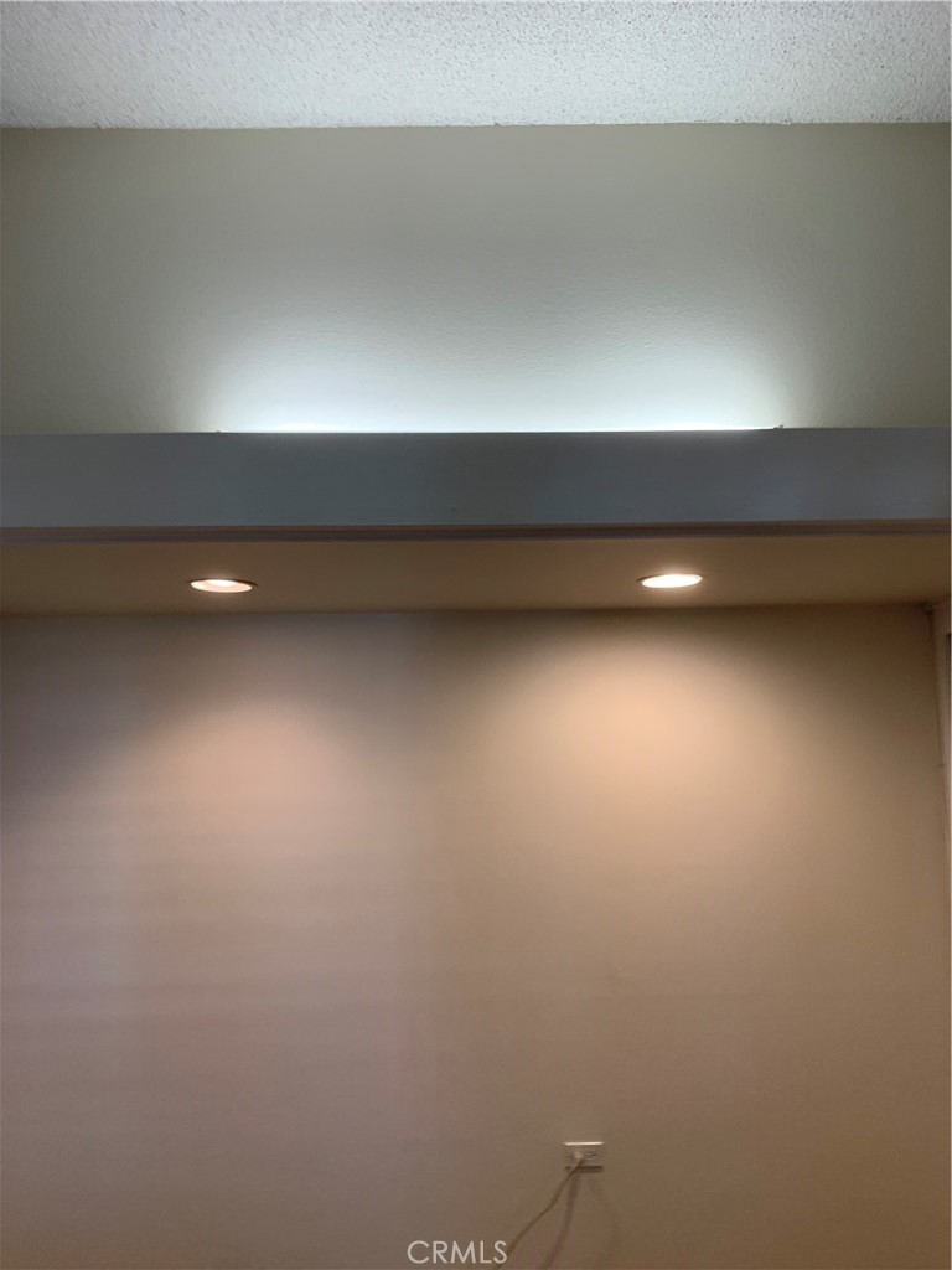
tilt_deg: +6.8
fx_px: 953
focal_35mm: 26
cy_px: 635
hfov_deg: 53.1
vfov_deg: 67.3
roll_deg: +0.4
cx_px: 476
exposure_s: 1/60
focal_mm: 4.25
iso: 64
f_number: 1.8
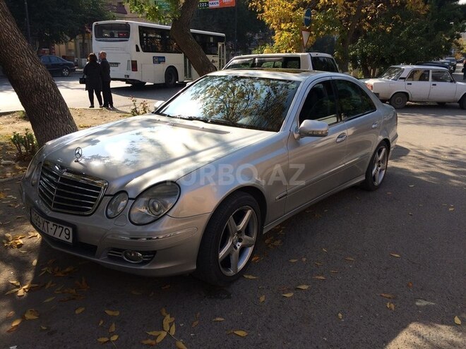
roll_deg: -2.5
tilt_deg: -17.9
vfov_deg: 48.2
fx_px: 390
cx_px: 233
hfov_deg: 61.7
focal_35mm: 29
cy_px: 174
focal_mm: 4.15
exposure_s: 1/1244
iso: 32
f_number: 2.2
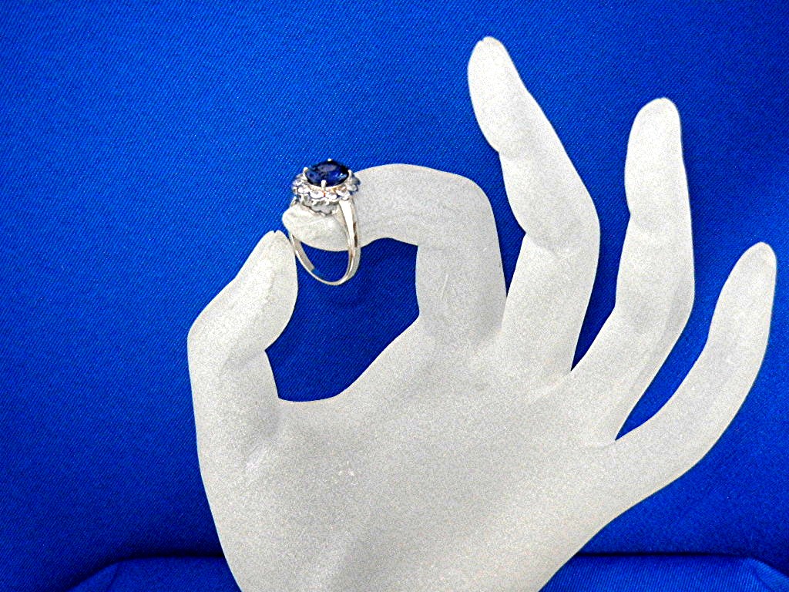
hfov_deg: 32.7
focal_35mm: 59
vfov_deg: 24.8
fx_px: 1345
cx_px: 394
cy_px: 296
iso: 800
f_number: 8
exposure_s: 1/30
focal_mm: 10.6
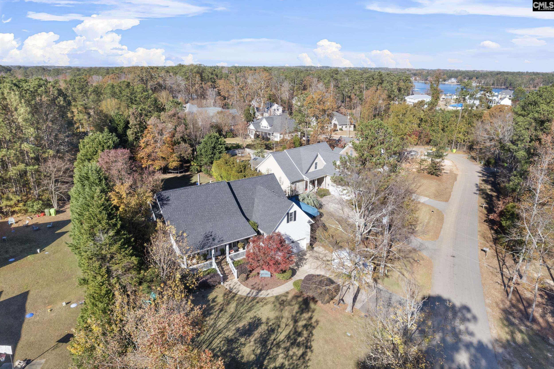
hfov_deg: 78.6
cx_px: 277
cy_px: 184
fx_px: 338
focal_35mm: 22
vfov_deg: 57.2
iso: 100
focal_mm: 8.38
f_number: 2.8
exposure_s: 1/1250
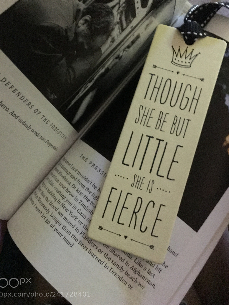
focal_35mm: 33
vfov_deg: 55.2
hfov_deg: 42.9
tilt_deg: -61.2
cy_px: 138
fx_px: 291
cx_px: 107
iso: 500
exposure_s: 1/15
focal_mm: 4.15
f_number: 2.2
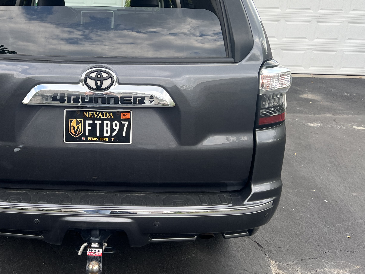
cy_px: 111
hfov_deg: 42.5
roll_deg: -2.2
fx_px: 453
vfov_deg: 33.5
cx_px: 90
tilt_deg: -15.2
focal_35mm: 43
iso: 50
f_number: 1.5
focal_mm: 5.7
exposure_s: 1/791
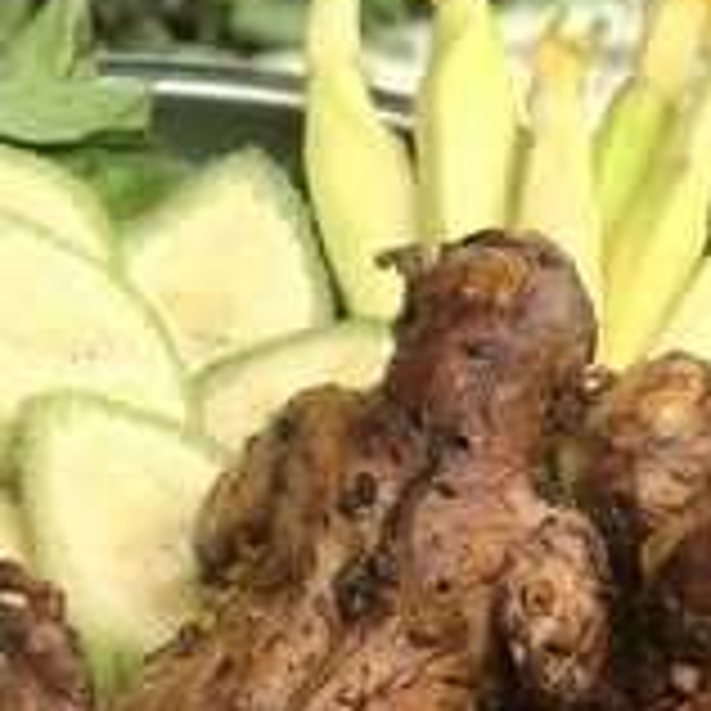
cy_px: 670
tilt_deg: -30.0
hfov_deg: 11.4
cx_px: 180
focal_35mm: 153
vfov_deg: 11.3
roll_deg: +0.1
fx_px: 3555
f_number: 2.8
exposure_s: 1/111
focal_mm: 6.6
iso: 20
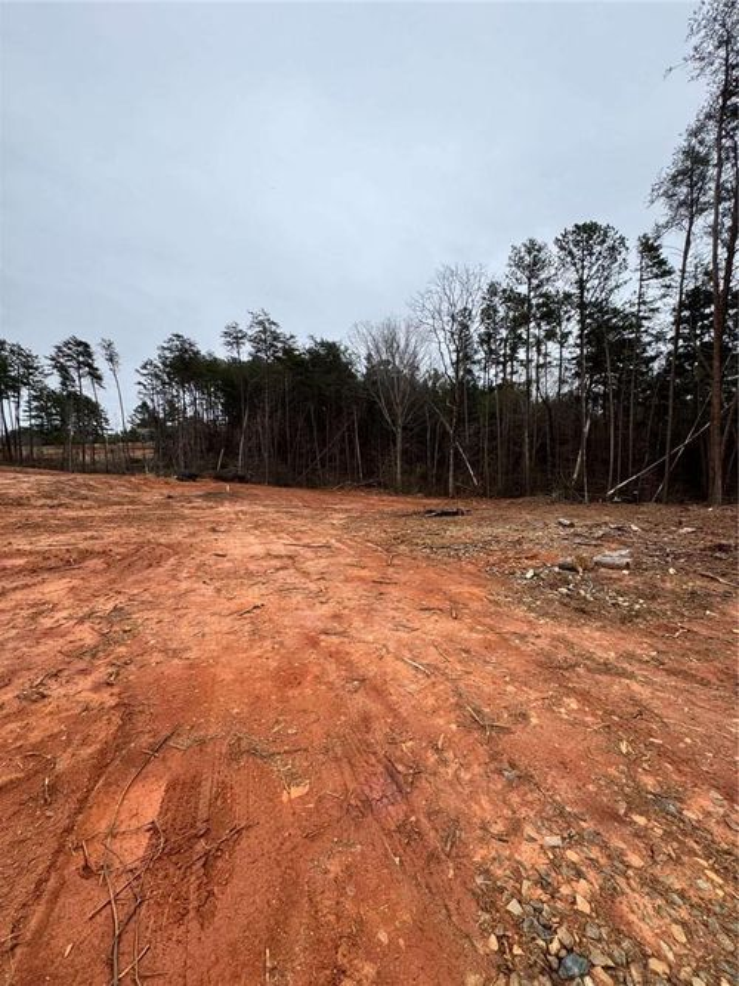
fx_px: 399
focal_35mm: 14
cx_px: 370
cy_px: 493
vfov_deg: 102.1
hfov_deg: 85.7
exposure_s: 1/675
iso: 40
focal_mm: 2.22
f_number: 2.2
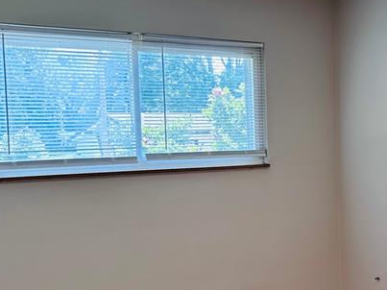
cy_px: 174
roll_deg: +0.6
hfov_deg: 29.5
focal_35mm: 61
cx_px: 392
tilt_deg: -4.0
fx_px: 682
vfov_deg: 24.0
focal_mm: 6.86
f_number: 1.78
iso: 100
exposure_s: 1/149
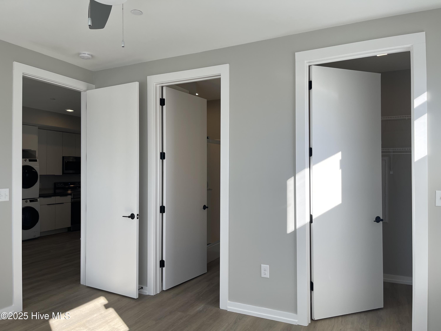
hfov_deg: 69.4
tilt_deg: +0.5
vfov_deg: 54.9
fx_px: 318
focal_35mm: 25
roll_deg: -0.2
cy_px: 166
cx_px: 220
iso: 32
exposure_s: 1/664
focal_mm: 5.1
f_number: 1.6
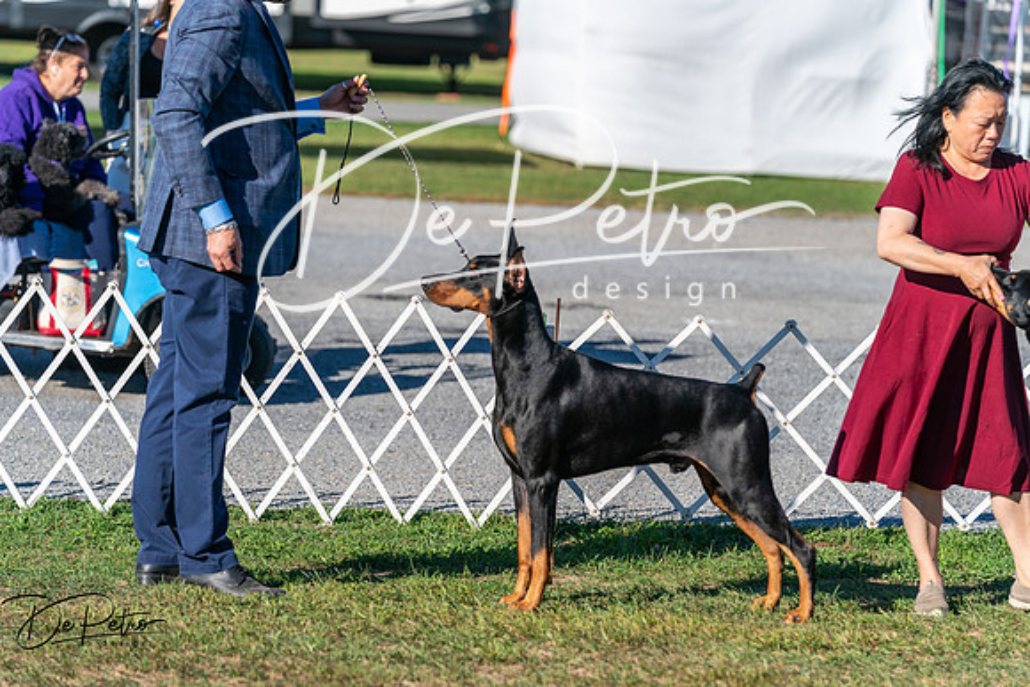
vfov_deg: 7.7
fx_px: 5094
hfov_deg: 11.5
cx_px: 515
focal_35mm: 178
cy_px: 344
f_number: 4.5
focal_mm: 178
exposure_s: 1/1250
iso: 160
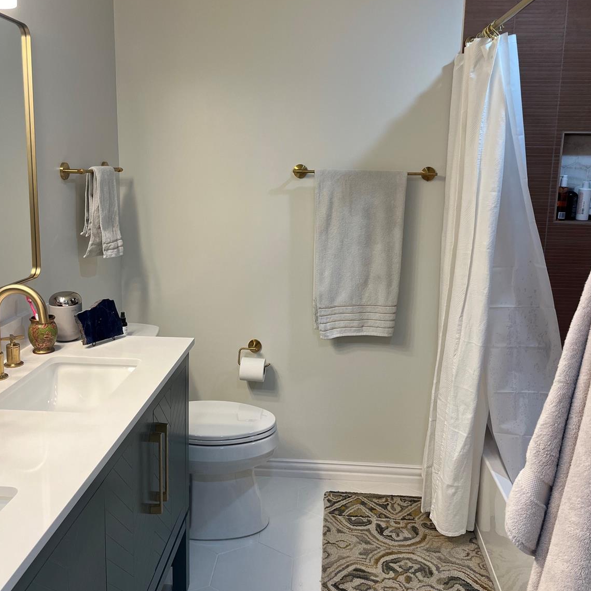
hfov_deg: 52.5
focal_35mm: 31
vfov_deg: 52.4
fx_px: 599
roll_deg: -0.2
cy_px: 258
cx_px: 295
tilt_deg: -8.6
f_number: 1.6
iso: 64
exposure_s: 1/120
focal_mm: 5.1
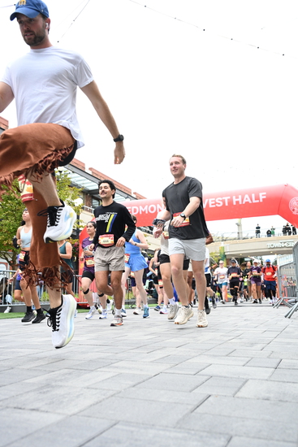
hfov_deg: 42.3
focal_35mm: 31
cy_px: 224
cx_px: 149
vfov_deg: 60.3
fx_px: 385
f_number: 4
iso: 2000
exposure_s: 1/640
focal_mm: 31
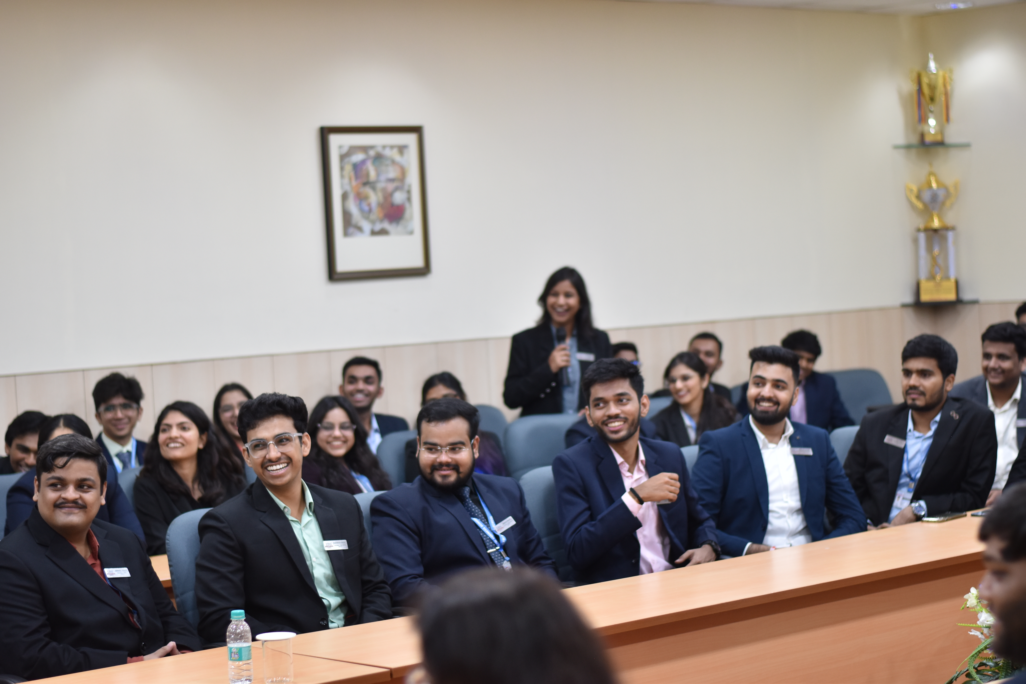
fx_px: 2138
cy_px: 342
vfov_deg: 18.2
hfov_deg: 27.0
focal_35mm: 75
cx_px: 513
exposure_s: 1/200
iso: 500
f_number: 2
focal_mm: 50
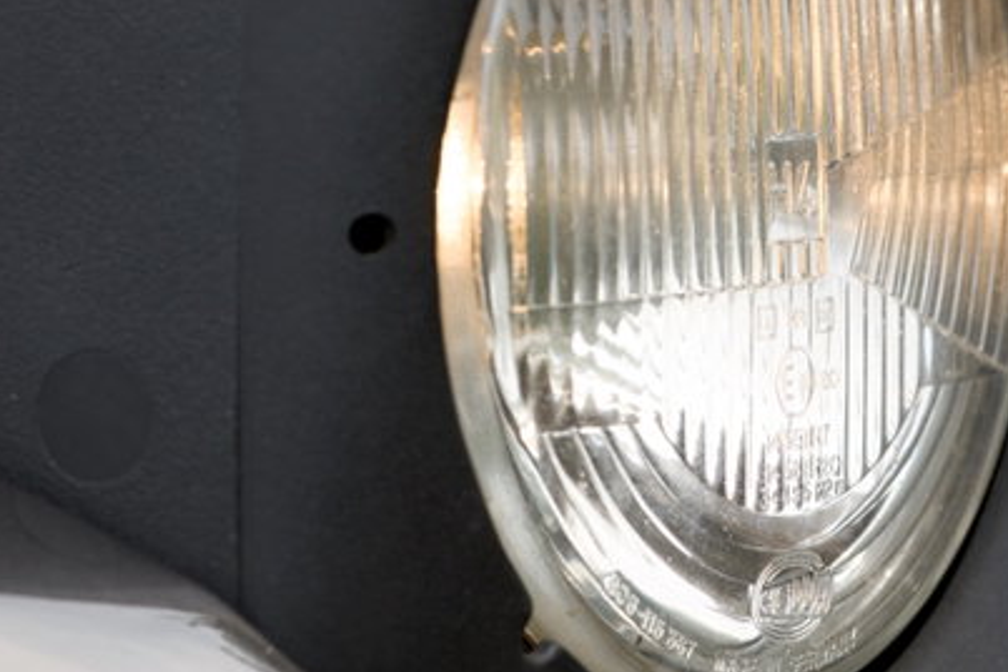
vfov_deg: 5.3
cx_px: 722
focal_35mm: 258
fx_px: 7223
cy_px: 113
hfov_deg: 8.0
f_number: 6.3
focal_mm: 135
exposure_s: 1/500
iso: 400
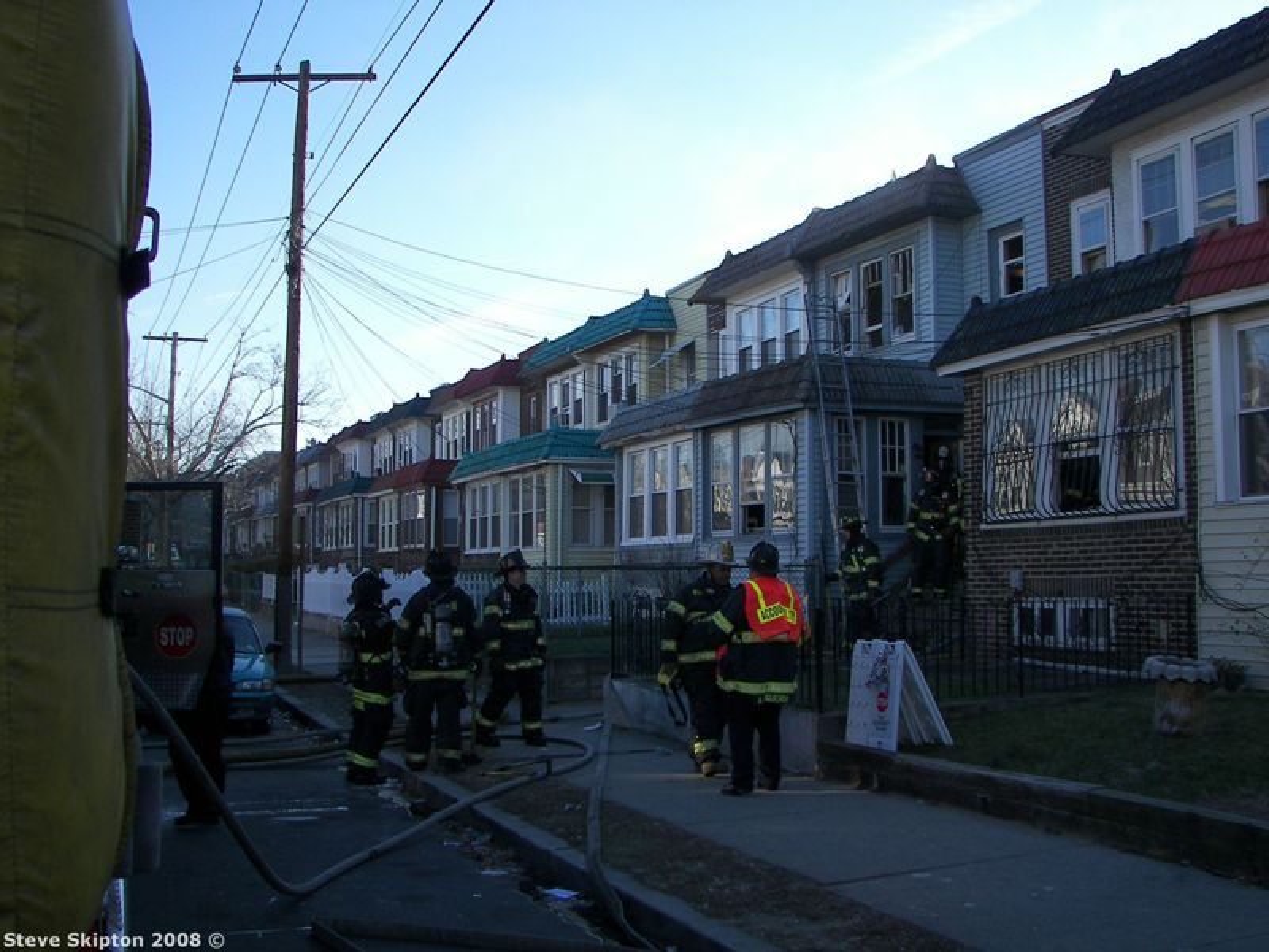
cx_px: 634
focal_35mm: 36
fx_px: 1320
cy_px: 476
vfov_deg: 39.7
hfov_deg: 51.4
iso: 50
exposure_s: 1/500
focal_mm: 6
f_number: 2.8
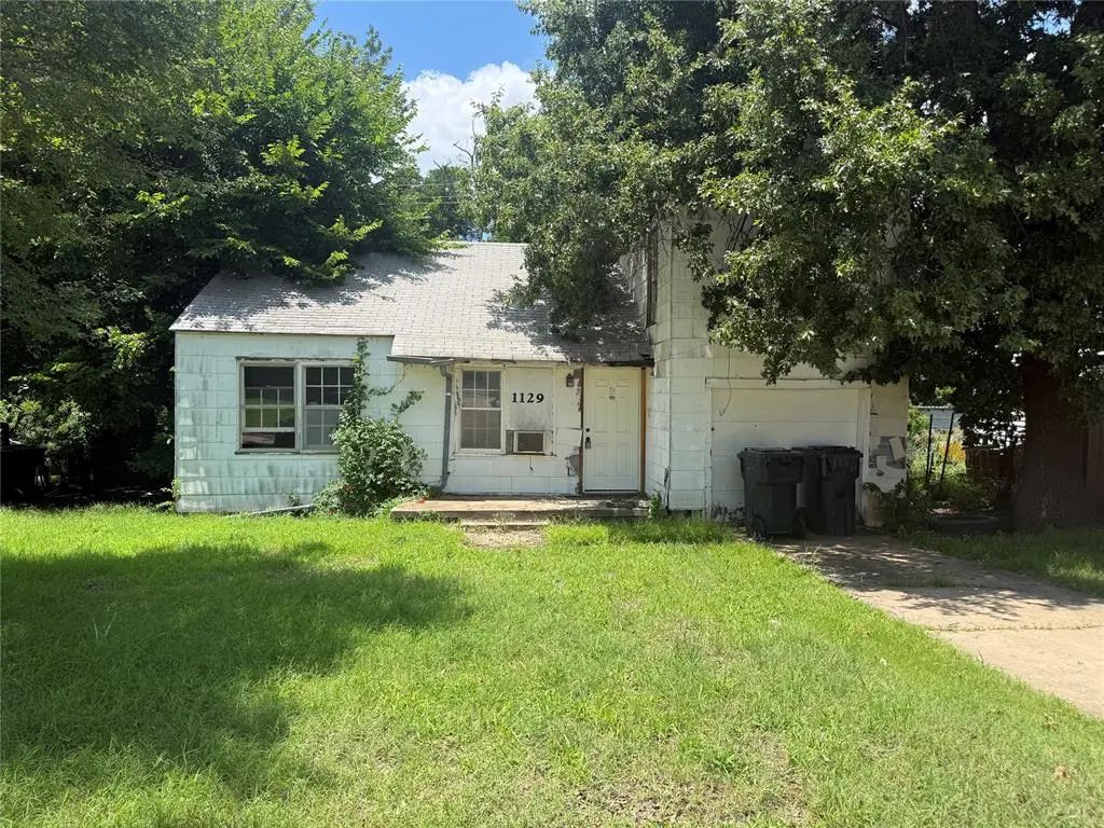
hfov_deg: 71.6
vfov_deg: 56.8
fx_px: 765
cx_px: 552
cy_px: 414
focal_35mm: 24
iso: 80
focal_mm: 6.76
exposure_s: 1/2611
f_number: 1.78
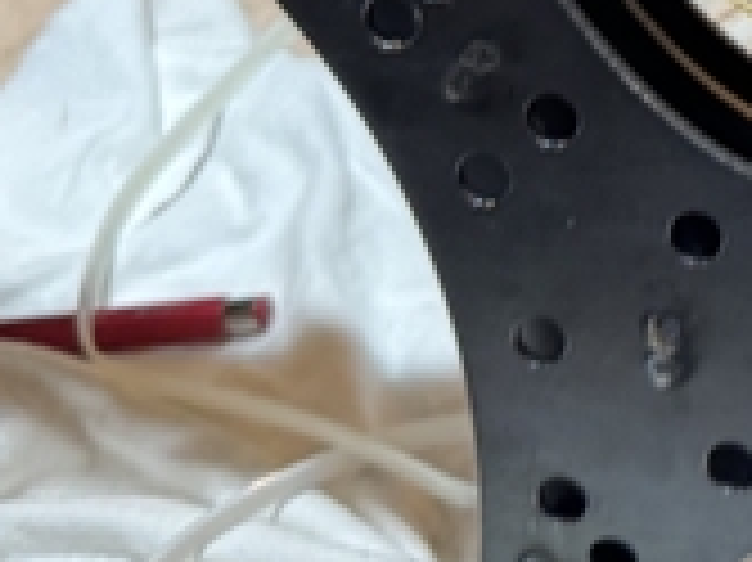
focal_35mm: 115
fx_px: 2496
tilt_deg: -19.5
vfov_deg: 12.0
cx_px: 1193
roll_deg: +1.9
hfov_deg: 15.5
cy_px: -391
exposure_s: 1/50
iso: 250
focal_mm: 6.76
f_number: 1.78
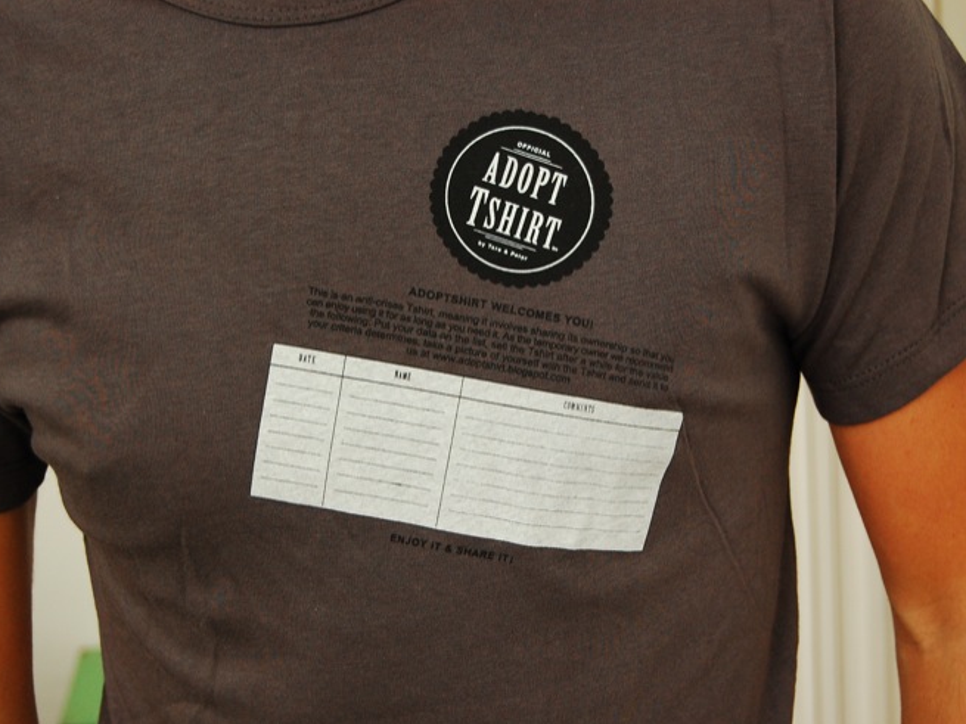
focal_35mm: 66
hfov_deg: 29.4
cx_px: 482
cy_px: 366
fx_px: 1841
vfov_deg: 22.2
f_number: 5.6
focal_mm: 40
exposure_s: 1/100
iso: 800
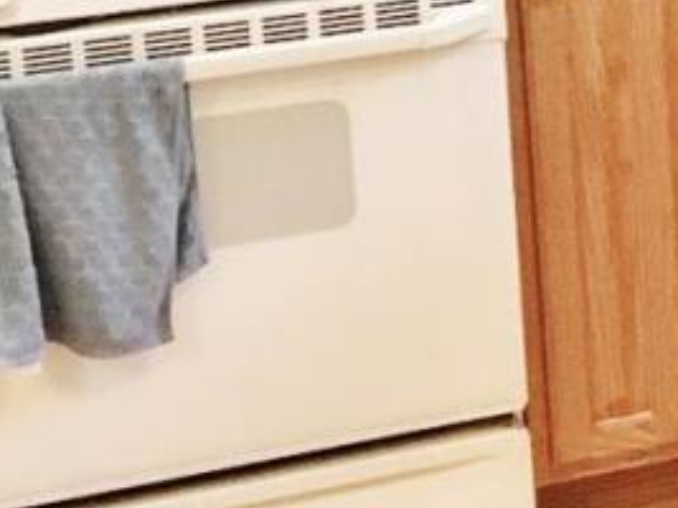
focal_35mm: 139
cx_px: 1077
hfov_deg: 13.3
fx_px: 2721
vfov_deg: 10.4
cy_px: -184
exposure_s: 1/30
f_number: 2.2
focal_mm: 4.15
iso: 200
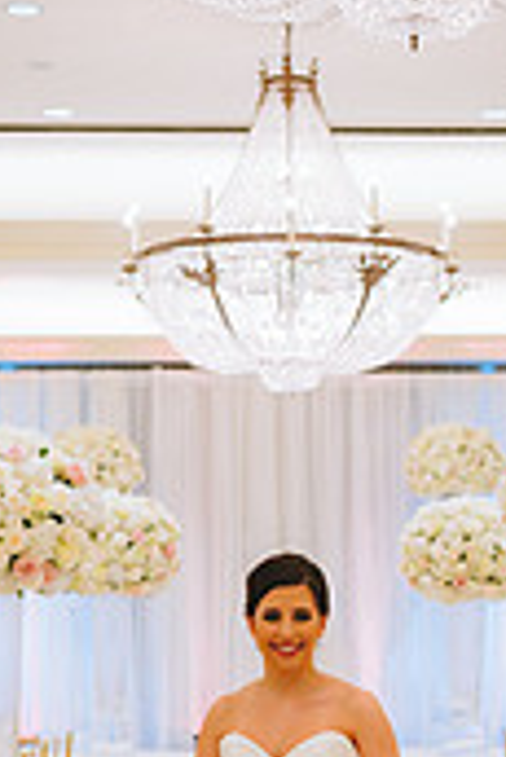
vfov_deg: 21.3
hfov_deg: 14.6
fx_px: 1978
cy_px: 660
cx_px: 315
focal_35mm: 94
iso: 1600
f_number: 2.8
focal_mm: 36
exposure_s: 1/160
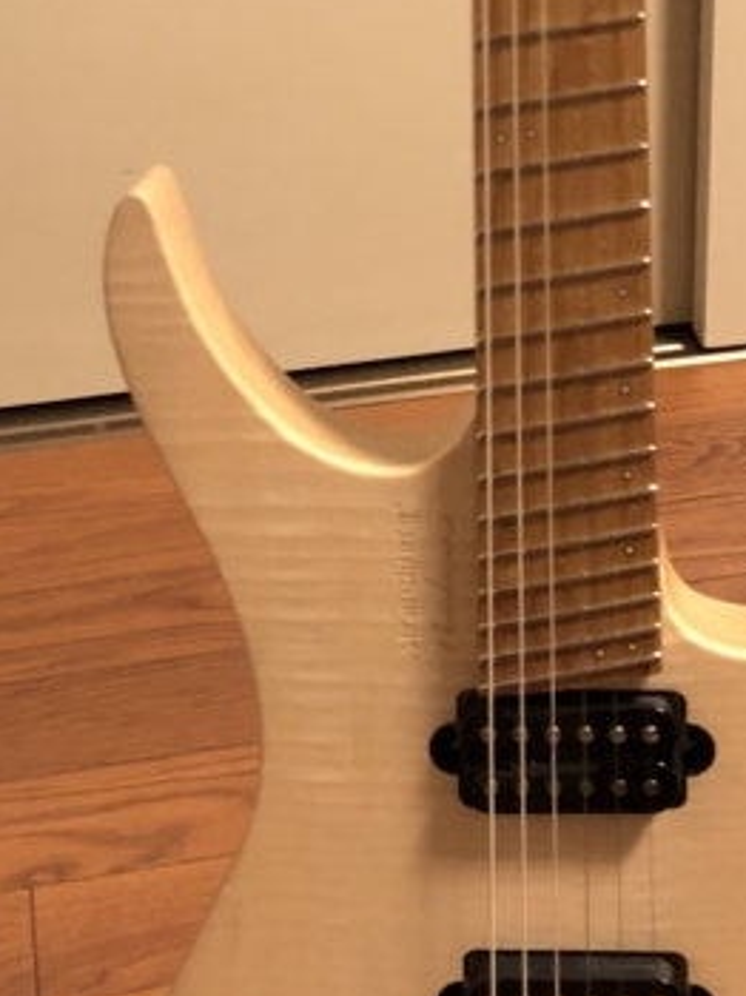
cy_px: 168
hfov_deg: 17.9
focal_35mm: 82
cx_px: 538
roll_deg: -0.1
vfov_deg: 23.4
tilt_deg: -25.4
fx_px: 2359
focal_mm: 4
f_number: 1.8
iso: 100
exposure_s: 1/5
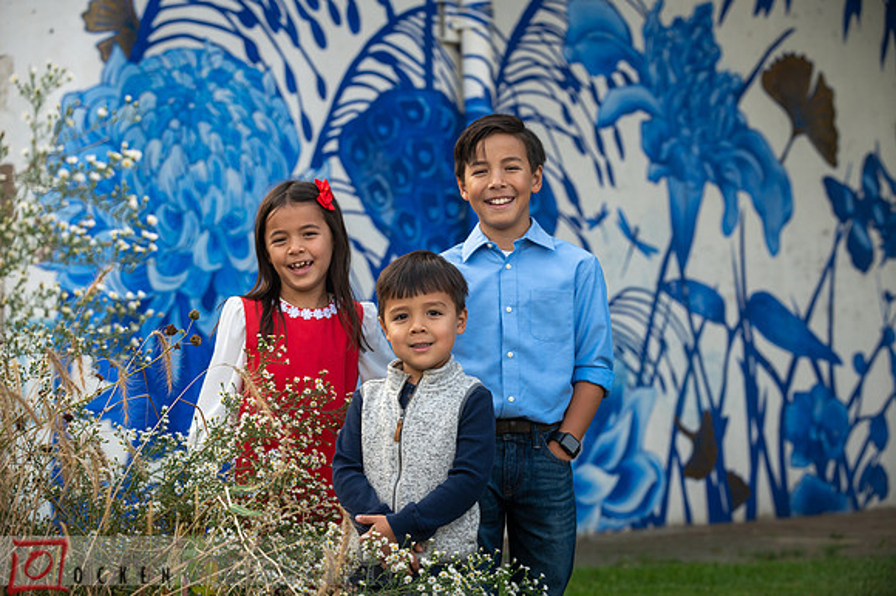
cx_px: 448
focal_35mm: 90
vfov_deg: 15.2
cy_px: 298
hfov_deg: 22.6
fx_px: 2239
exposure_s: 1/250
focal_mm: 90
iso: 400
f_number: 4.5
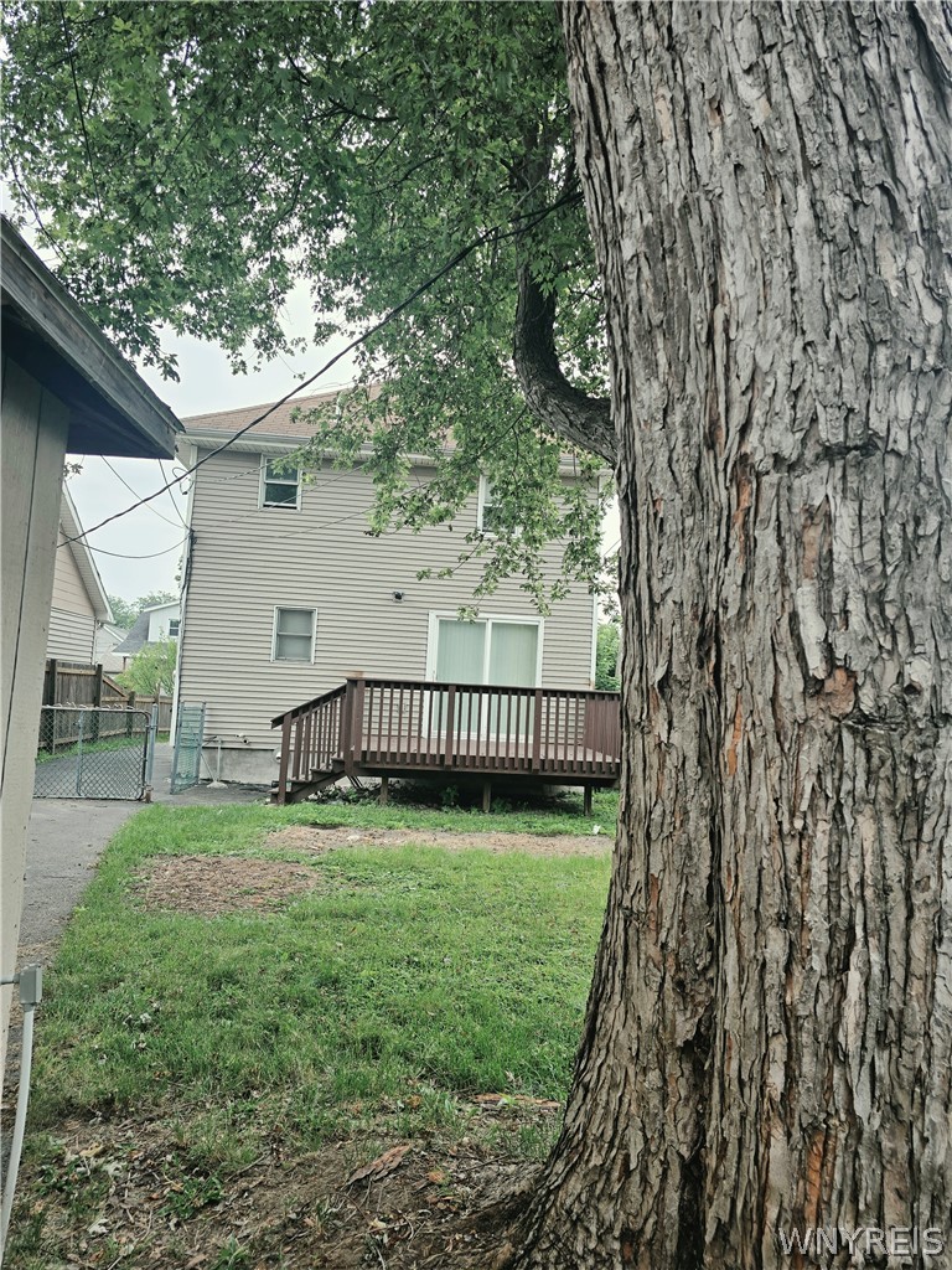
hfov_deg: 58.9
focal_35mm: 23
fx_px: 843
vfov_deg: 73.9
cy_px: 635
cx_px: 476
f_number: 1.7
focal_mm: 6.3
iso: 12
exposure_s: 1/244
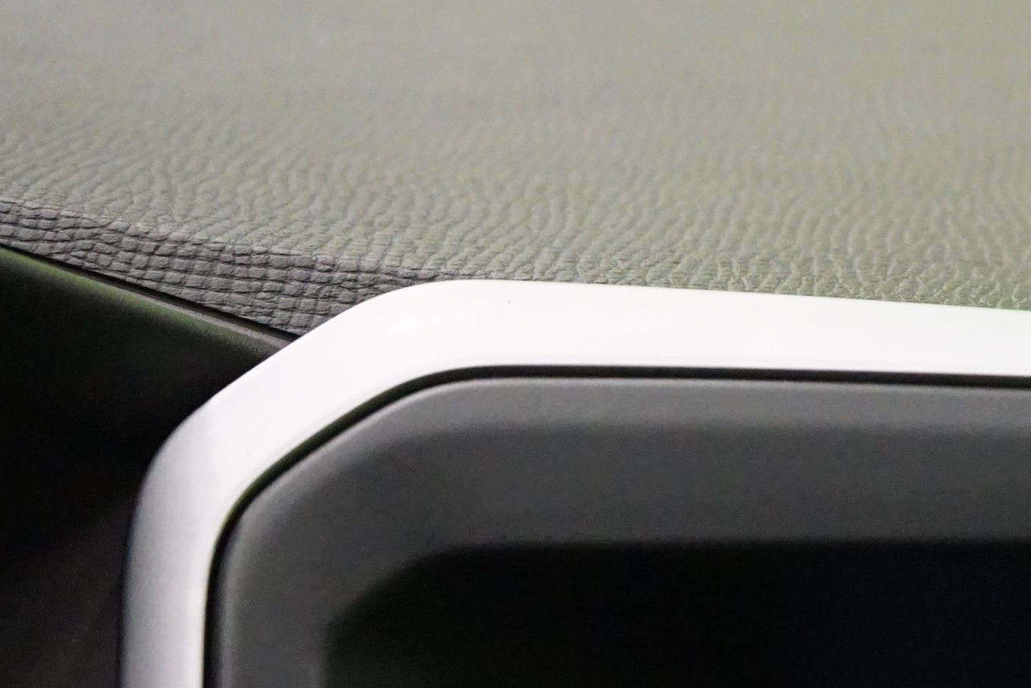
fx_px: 3666
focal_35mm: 128
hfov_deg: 15.4
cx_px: 1233
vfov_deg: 10.6
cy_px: 674
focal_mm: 45
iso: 6400
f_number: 4.5
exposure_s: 1/60
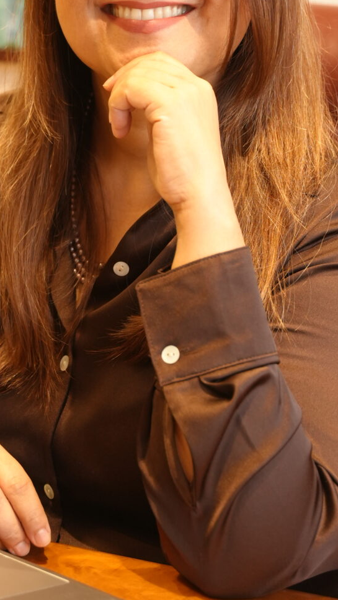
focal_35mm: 120
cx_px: -52
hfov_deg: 10.0
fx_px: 1905
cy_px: 139
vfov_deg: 17.8
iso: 800
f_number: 2.8
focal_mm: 43.2
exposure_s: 1/80
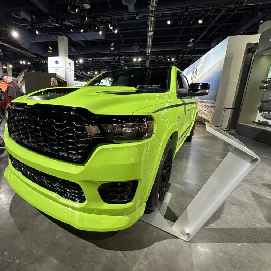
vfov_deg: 84.0
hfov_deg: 82.6
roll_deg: -1.9
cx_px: 104
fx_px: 151
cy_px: 134
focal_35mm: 17
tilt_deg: -12.8
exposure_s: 1/103
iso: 250
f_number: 2.2
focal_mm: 2.22
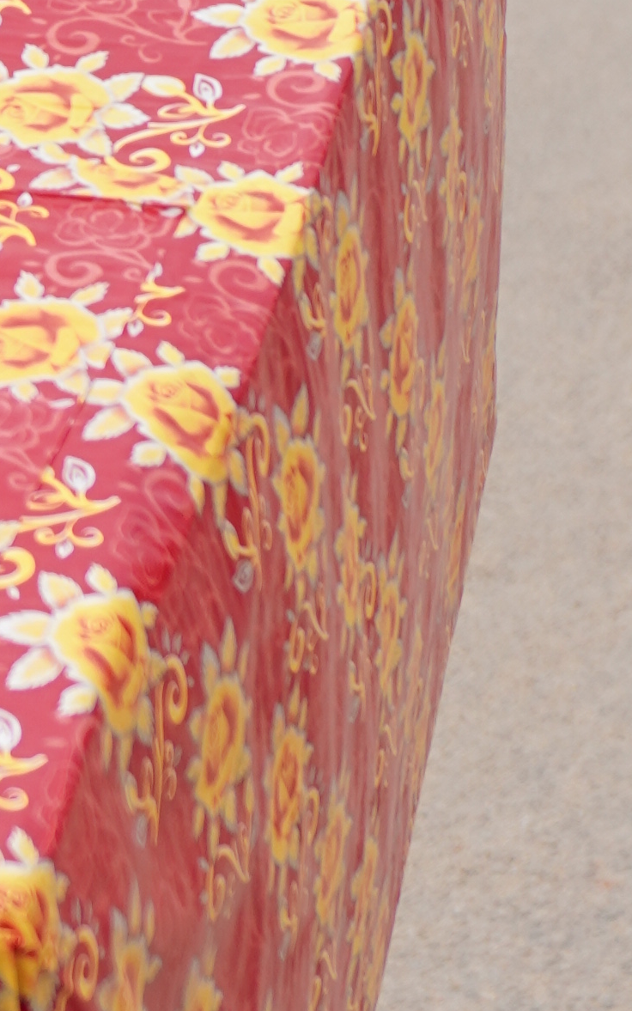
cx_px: -878
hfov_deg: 7.5
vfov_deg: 12.6
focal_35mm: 164
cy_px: 3
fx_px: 4507
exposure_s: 1/500
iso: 100
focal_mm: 21
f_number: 4.5
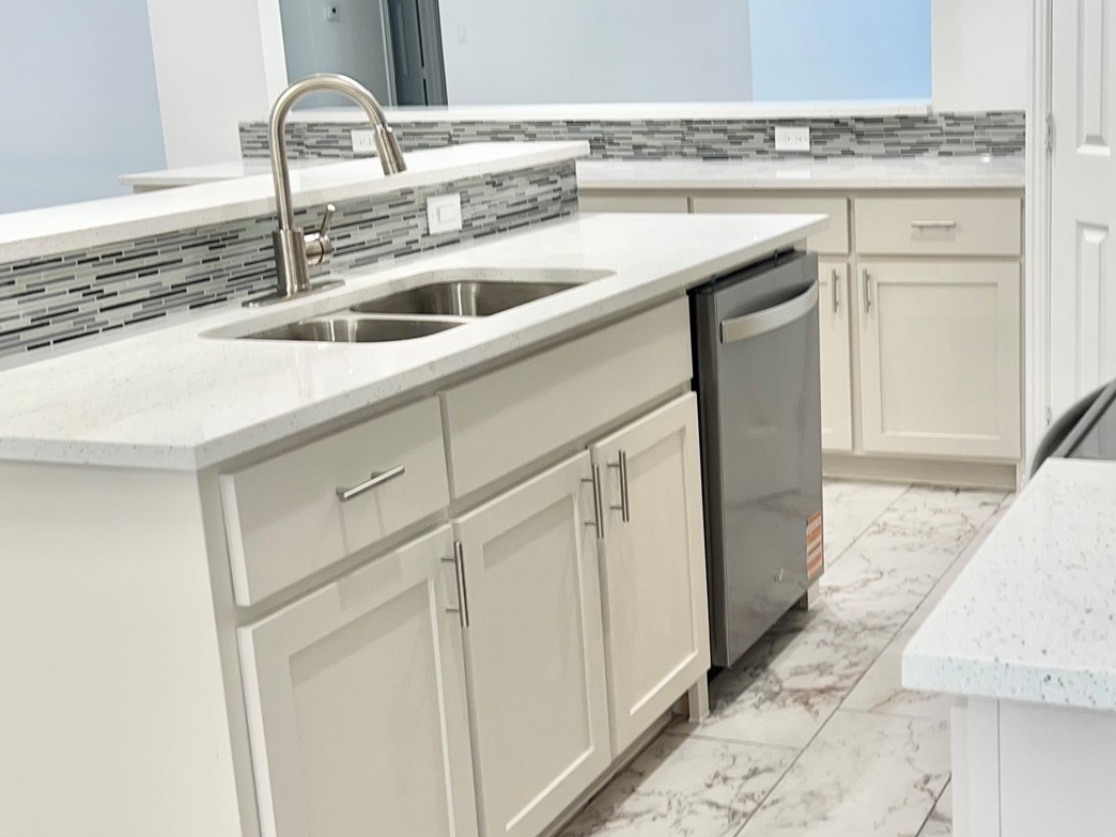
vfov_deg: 28.6
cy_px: 391
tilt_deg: -14.7
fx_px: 1644
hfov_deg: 37.0
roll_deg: +2.6
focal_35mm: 51
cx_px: 775
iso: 40
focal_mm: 5.7
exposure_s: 1/37
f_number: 1.5
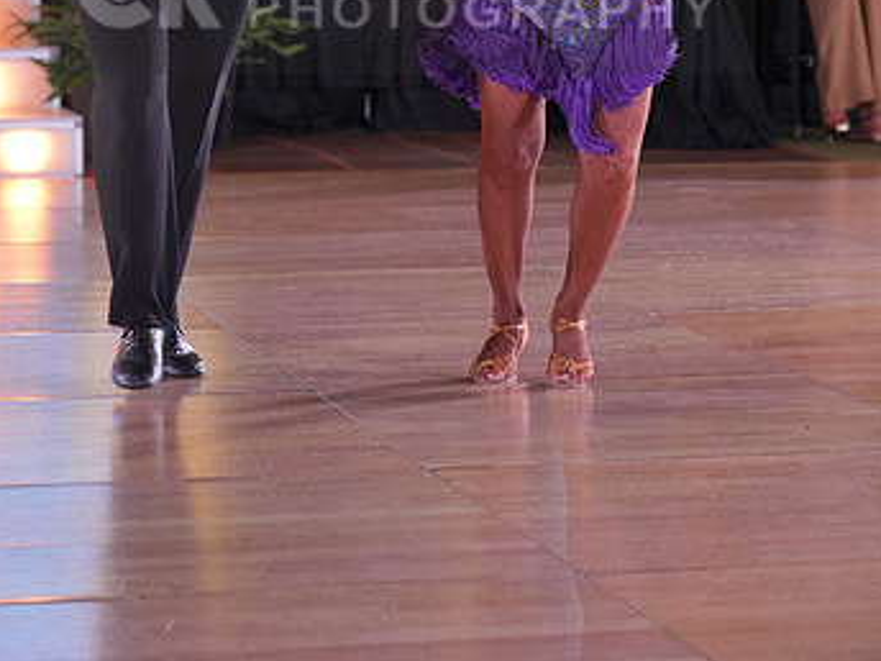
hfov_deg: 14.0
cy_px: -10
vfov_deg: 10.4
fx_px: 3589
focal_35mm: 141
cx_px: 403
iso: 2000
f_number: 4
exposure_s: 1/400
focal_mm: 87
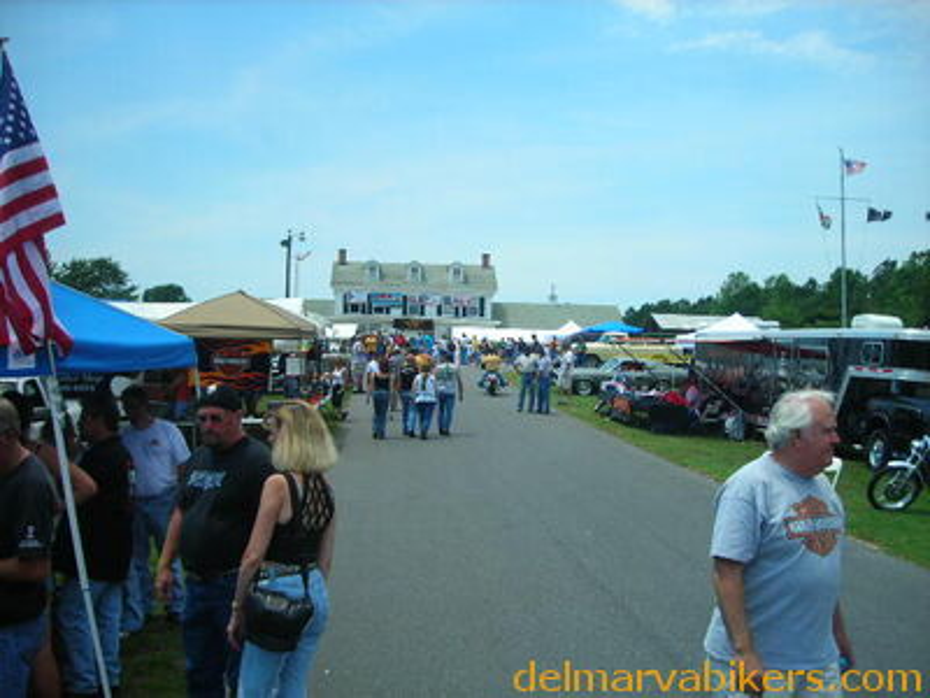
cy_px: 349
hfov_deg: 49.0
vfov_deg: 37.7
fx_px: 1021
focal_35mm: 38
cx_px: 465
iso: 50
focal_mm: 6.3
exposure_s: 1/167
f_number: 6.4
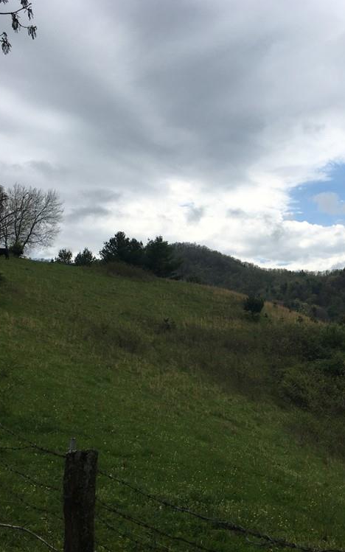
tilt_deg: +8.8
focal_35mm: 42
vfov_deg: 47.2
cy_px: 270
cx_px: 237
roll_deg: +1.5
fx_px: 632
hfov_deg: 30.3
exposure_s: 1/1789
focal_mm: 4.15
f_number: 2.2
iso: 25
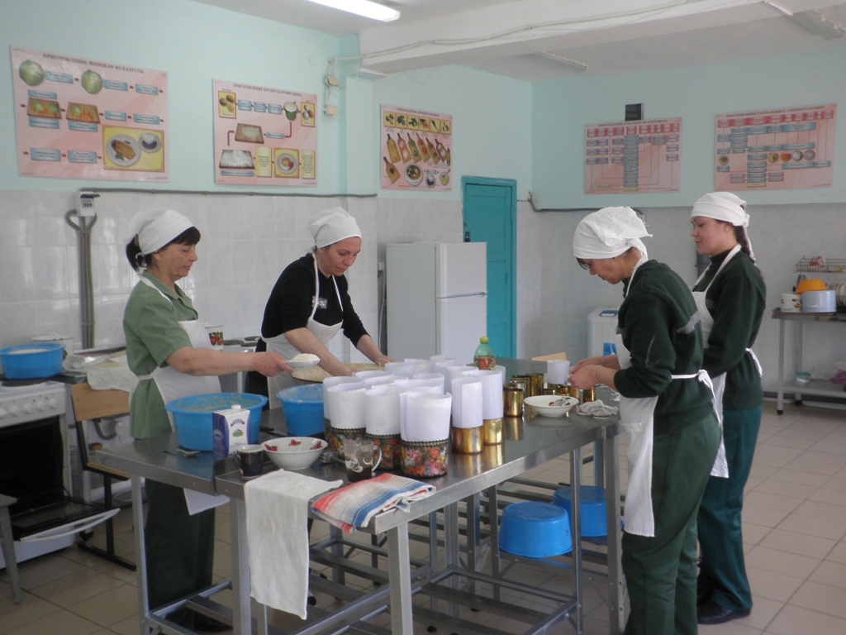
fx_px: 880
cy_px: 318
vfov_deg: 39.7
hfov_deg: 51.4
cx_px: 423
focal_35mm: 36
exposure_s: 1/30
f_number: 3.5
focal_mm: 6.3
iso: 100
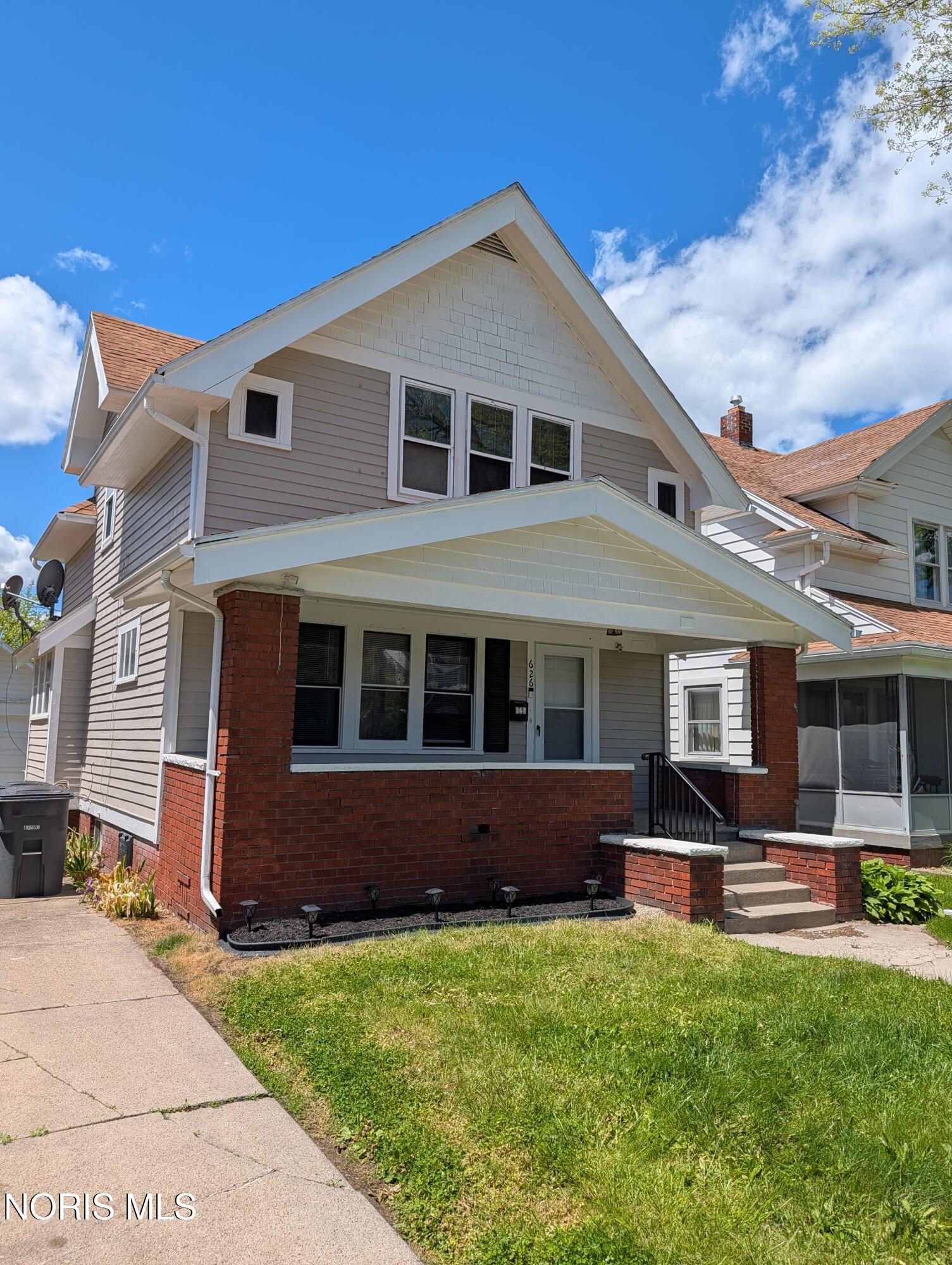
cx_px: 476
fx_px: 878
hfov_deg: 56.9
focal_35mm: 24
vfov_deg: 71.5
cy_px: 632
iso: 22
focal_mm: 6.9
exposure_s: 1/1488
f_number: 1.68
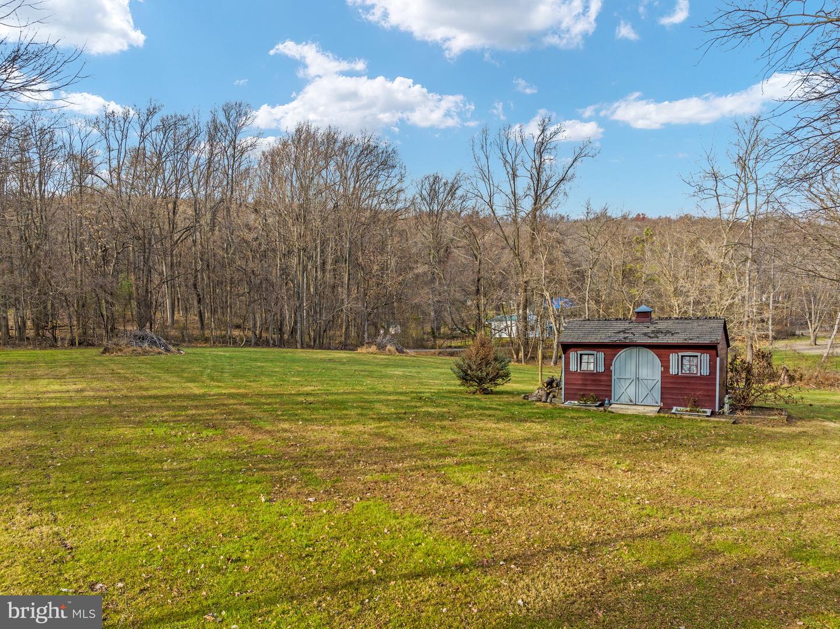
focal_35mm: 24
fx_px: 582
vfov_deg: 56.8
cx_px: 420
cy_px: 314
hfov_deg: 71.6
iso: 100
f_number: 4
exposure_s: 1/320
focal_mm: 12.29
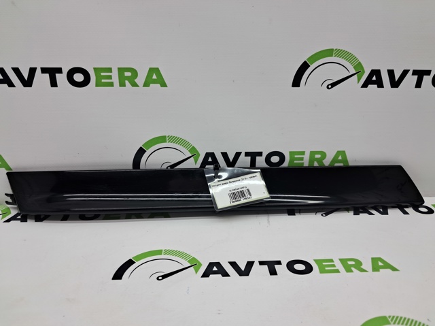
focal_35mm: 27
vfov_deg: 51.3
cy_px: 163
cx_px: 218
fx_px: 339
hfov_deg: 65.4
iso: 50
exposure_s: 1/100
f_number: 1.8
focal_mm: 4
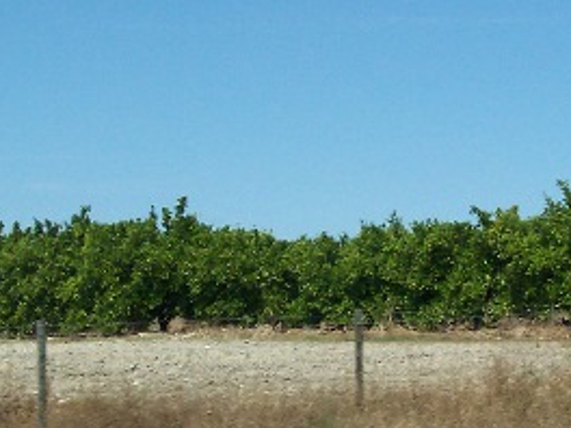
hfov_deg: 17.0
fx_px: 1897
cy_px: 78
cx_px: 443
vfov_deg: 12.8
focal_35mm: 115
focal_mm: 8
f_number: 4.8
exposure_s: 1/700
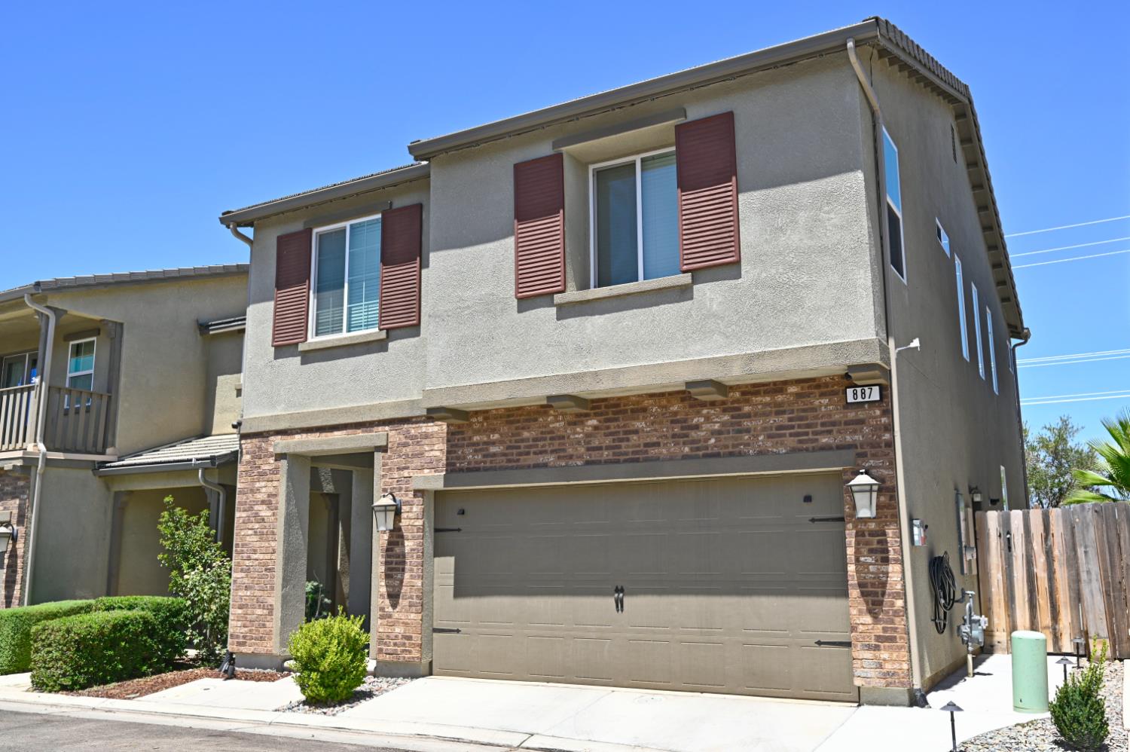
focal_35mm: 30
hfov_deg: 62.0
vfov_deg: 43.6
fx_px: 941
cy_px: 376
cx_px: 565
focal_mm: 30
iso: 100
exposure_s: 1/200
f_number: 8
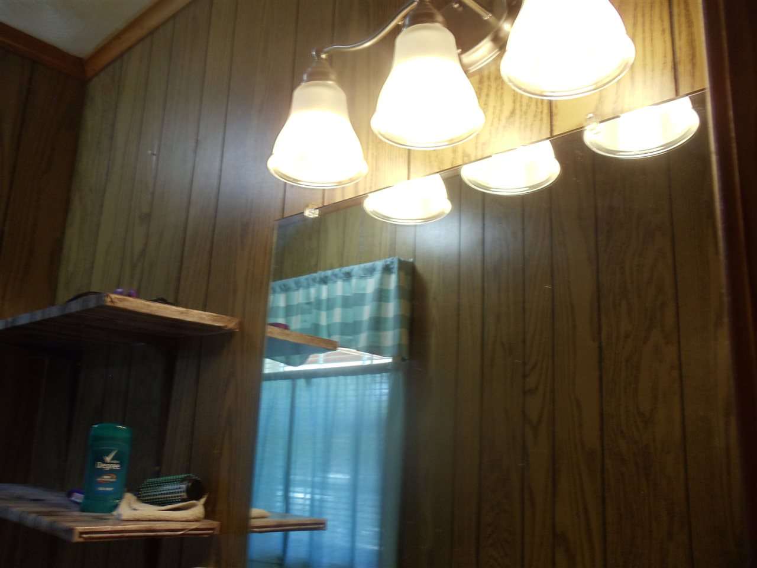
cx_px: 378
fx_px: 962
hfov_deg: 42.9
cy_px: 284
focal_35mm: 44
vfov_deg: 32.9
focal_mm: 6
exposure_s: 1/30
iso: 100
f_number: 3.5
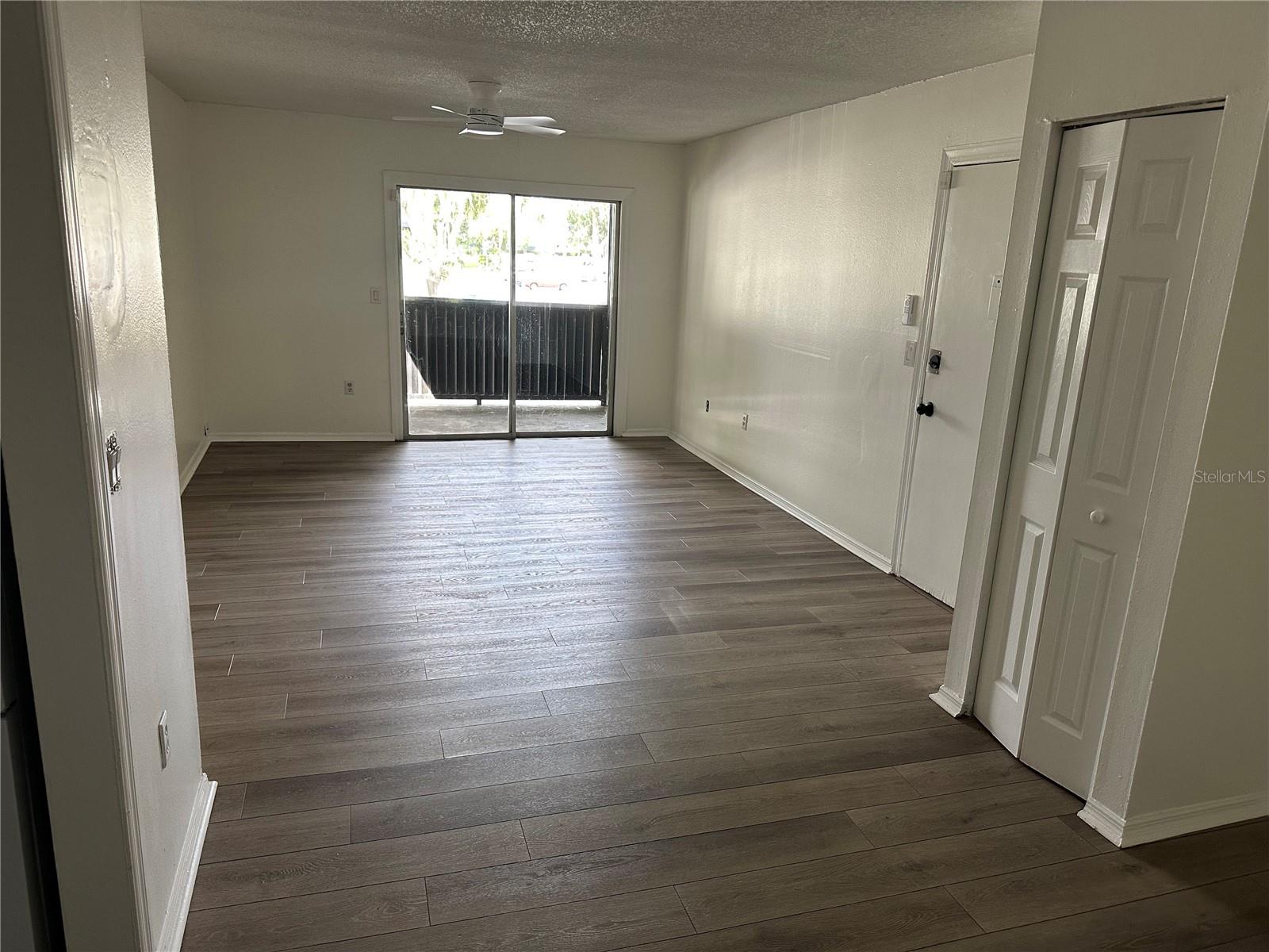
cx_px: 634
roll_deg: -2.8
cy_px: 476
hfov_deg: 71.6
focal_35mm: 24
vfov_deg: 56.8
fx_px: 880
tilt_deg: -14.1
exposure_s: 1/93
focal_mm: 6.86
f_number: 1.78
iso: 250
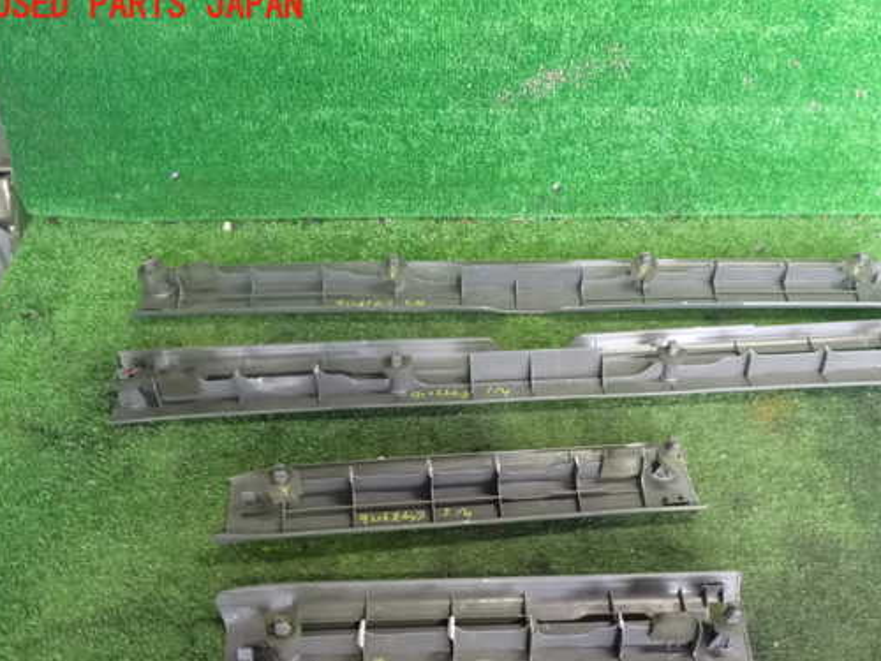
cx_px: 511
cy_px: 381
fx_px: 916
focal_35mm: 36
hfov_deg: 51.1
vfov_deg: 39.6
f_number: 2.3
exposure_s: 1/100
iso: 1600
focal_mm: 5.4
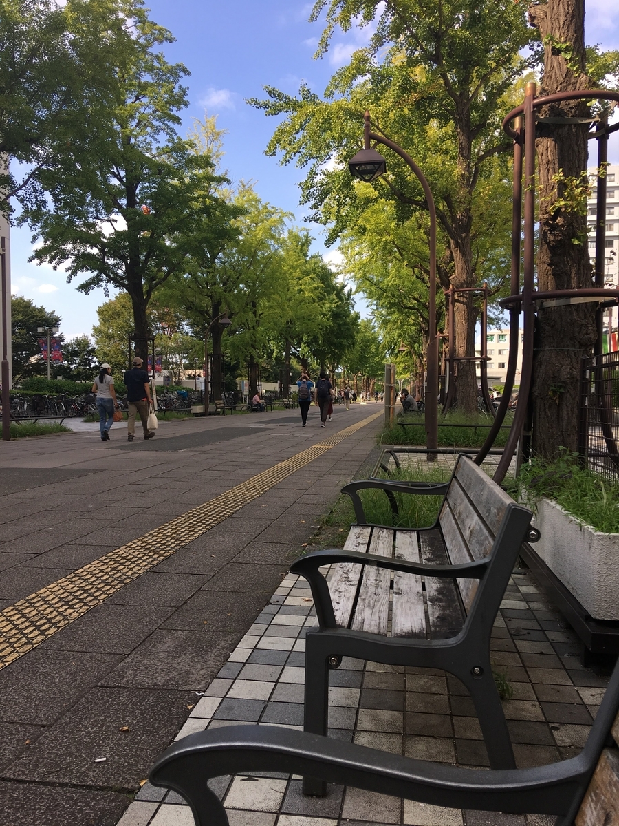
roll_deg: -0.4
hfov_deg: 48.2
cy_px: 413
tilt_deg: -0.2
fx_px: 691
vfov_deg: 61.7
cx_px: 310
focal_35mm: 29
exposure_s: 1/541
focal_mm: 4.15
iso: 25
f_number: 2.2
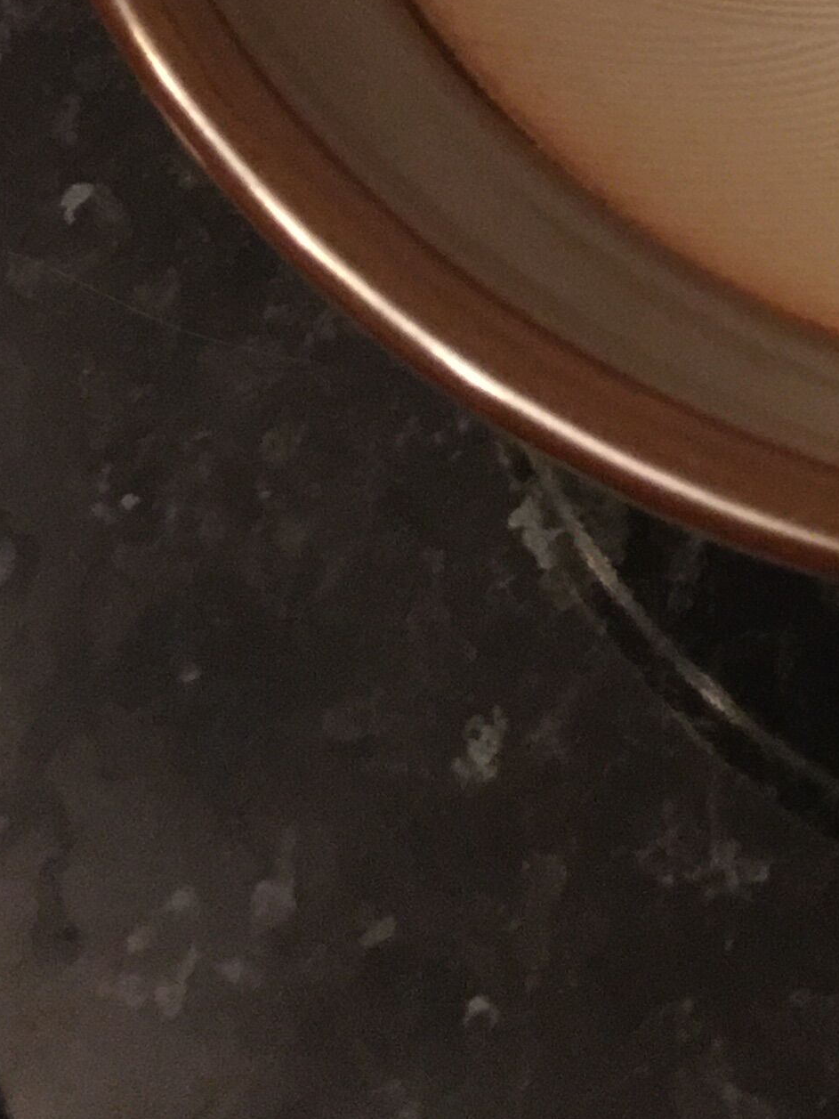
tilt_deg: -56.3
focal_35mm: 93
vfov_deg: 18.3
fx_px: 3005
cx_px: 1227
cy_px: -637
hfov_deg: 14.9
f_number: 2.2
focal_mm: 4.15
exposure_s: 1/8
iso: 125
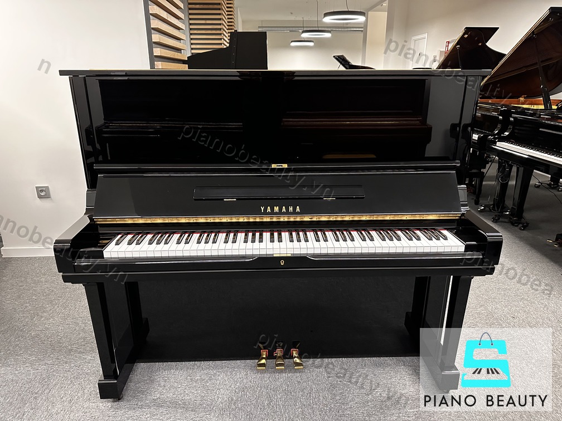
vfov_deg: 56.8
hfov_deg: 71.6
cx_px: 281
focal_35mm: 24
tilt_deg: -19.8
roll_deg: -0.1
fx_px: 390
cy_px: 210
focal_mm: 6.86
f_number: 1.78
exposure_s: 1/60
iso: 800
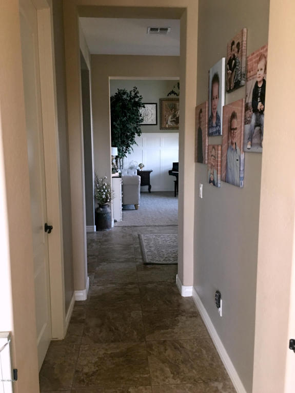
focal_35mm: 29
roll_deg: -1.4
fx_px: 330
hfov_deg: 48.2
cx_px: 148
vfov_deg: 61.7
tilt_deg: -7.4
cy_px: 196
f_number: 2.2
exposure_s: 1/15
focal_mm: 4.15
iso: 100
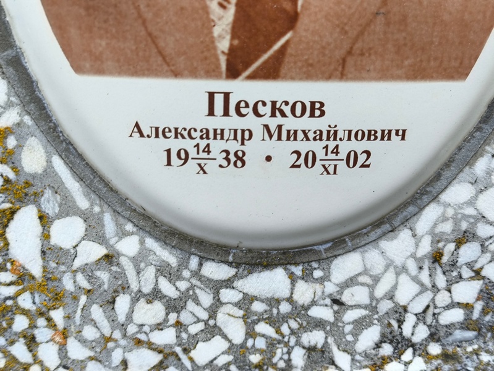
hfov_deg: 38.2
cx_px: 247
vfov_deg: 29.1
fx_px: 714
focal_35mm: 50
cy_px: 186
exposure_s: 1/128
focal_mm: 4.71
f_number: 1.7
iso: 50
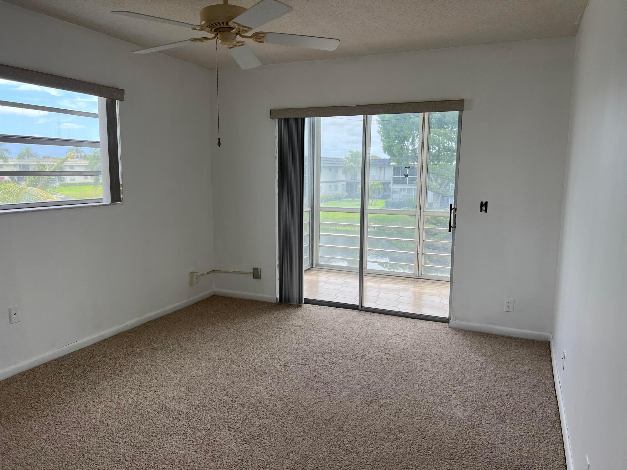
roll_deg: -0.3
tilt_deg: -8.7
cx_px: 314
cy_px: 235
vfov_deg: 53.1
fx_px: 471
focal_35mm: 26
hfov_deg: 67.3
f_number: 1.5
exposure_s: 1/614
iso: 50
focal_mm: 5.7
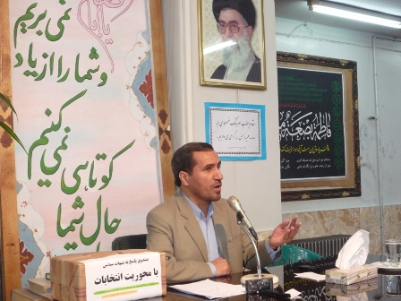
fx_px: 660
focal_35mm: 57
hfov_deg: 33.8
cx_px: 200
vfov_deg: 25.7
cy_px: 150
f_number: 5.2
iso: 400
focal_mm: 10
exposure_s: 1/30
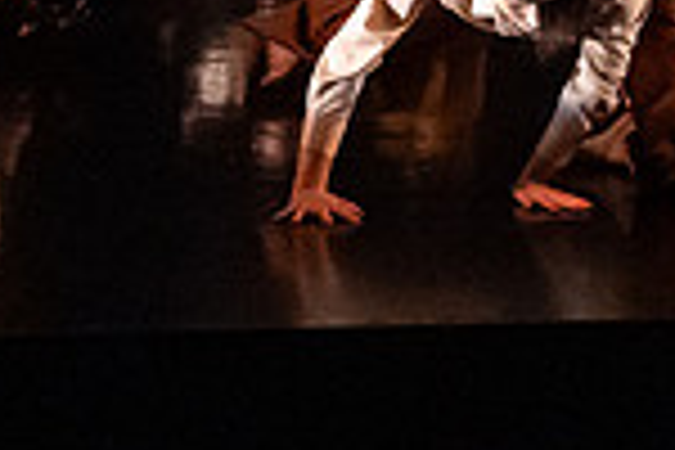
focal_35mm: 208
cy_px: -295
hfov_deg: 9.6
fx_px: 3900
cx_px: 1015
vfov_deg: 6.5
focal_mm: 34.5
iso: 4000
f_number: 4
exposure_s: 1/400
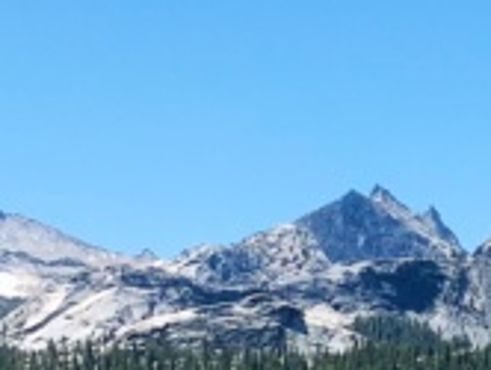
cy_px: 406
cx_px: 660
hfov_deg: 11.9
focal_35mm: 160
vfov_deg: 9.2
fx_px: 2273
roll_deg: +0.2
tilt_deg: +1.7
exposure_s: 1/1689
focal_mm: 4.25
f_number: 1.8
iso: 25
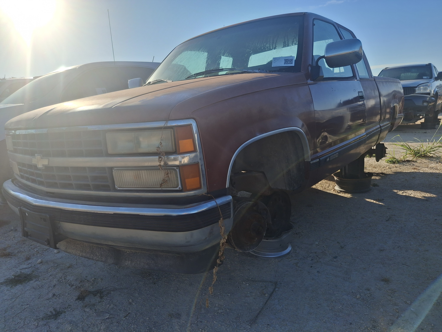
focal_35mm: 25
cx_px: 221
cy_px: 166
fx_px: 319
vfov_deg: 54.9
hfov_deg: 69.4
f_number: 1.8
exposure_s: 1/1727
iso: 32
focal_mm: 4.69
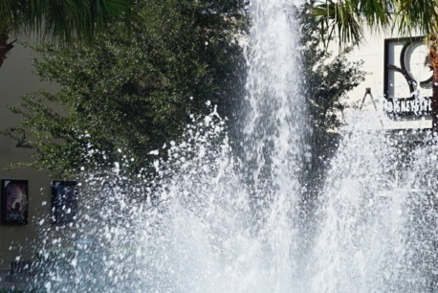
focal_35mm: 131
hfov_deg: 15.6
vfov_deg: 10.5
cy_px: 189
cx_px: 310
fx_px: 1595
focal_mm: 50
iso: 100
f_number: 10
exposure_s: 1/160
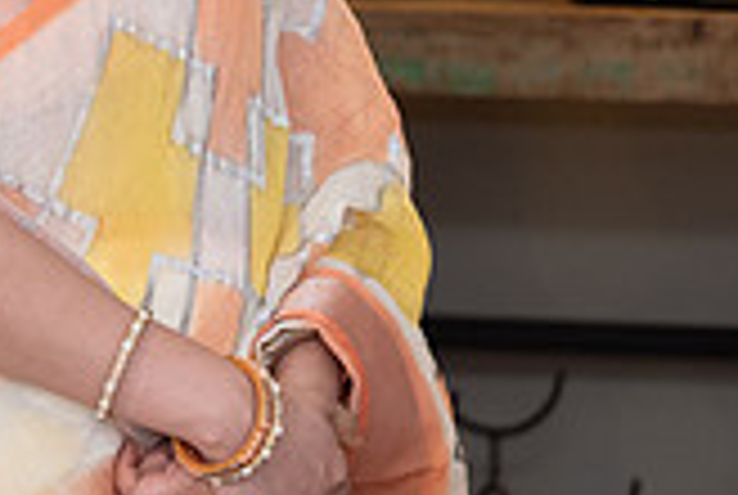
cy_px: -34
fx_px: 10043
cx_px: 54
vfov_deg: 2.8
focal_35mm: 489
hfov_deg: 4.2
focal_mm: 135
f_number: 2.8
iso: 500
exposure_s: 1/200
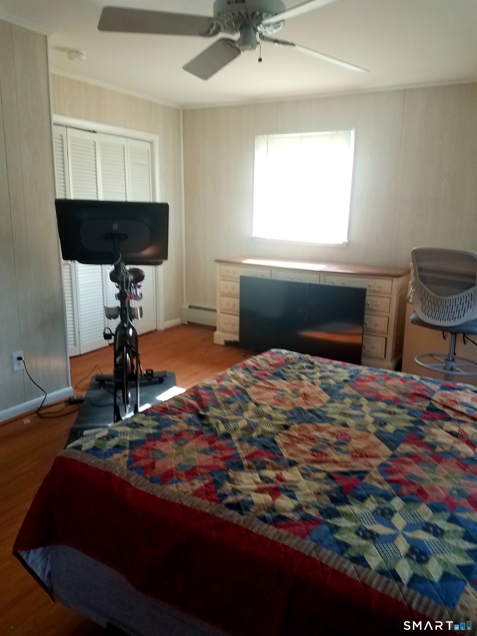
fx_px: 478
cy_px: 318
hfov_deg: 53.1
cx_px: 238
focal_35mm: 26
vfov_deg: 67.3
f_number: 1.7
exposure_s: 1/60
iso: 80
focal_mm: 4.2
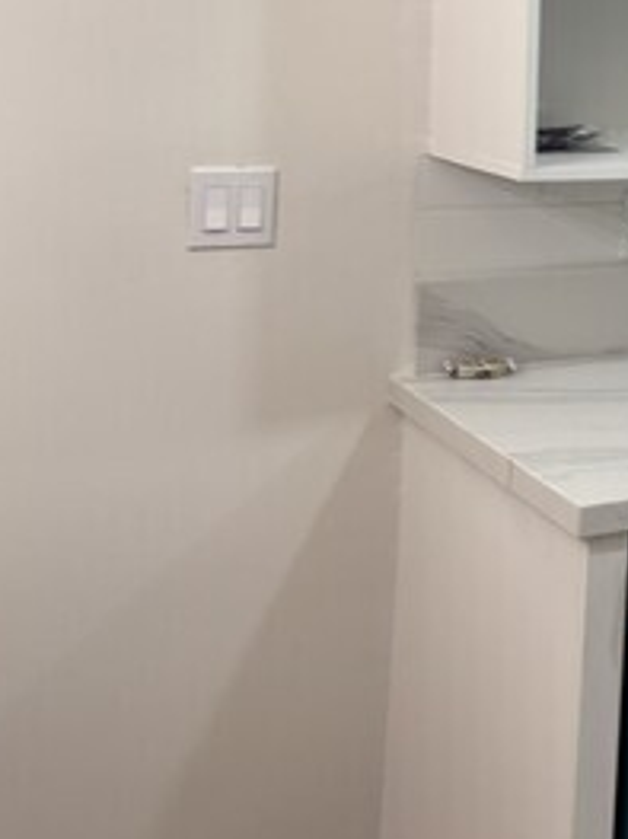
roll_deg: -2.7
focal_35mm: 66
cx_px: 916
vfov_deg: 28.3
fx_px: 1598
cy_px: 80
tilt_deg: -0.5
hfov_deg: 19.6
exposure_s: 1/120
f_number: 1.6
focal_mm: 5.96
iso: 125
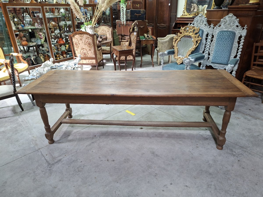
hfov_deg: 73.9
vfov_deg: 58.9
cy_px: 98
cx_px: 132
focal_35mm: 23
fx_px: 175
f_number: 1.8
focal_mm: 5.54
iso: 320
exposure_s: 1/50
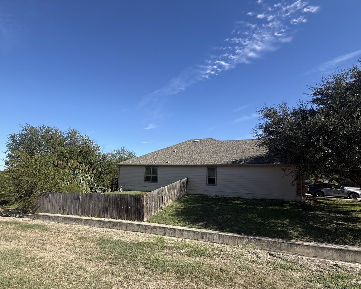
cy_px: 167
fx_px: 182
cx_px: 168
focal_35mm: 17
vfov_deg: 76.4
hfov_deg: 89.5
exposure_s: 1/1211
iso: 50
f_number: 2.2
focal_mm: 2.22
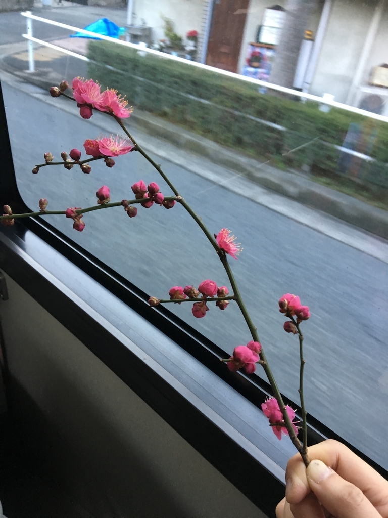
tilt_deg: -35.8
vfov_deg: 61.7
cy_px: 259
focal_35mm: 29
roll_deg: -9.9
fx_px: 433
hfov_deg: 48.2
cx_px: 194
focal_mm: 4.15
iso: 100
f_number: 2.2
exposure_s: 1/30
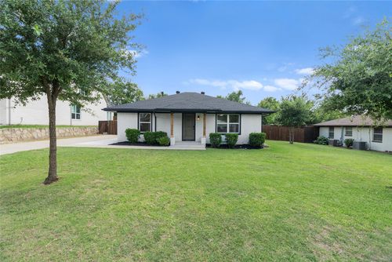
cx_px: 196
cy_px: 131
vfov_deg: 73.8
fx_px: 174
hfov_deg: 96.7
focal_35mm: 16
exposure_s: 1/30
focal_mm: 16
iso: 125
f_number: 7.1
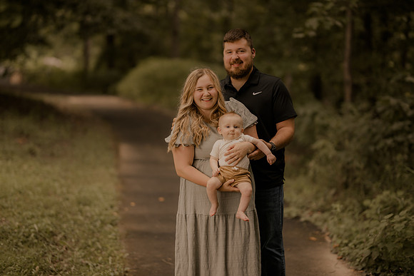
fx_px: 978
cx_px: 207
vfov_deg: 16.1
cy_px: 138
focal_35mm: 85
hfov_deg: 23.9
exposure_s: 1/1250
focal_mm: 85
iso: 160
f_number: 1.4
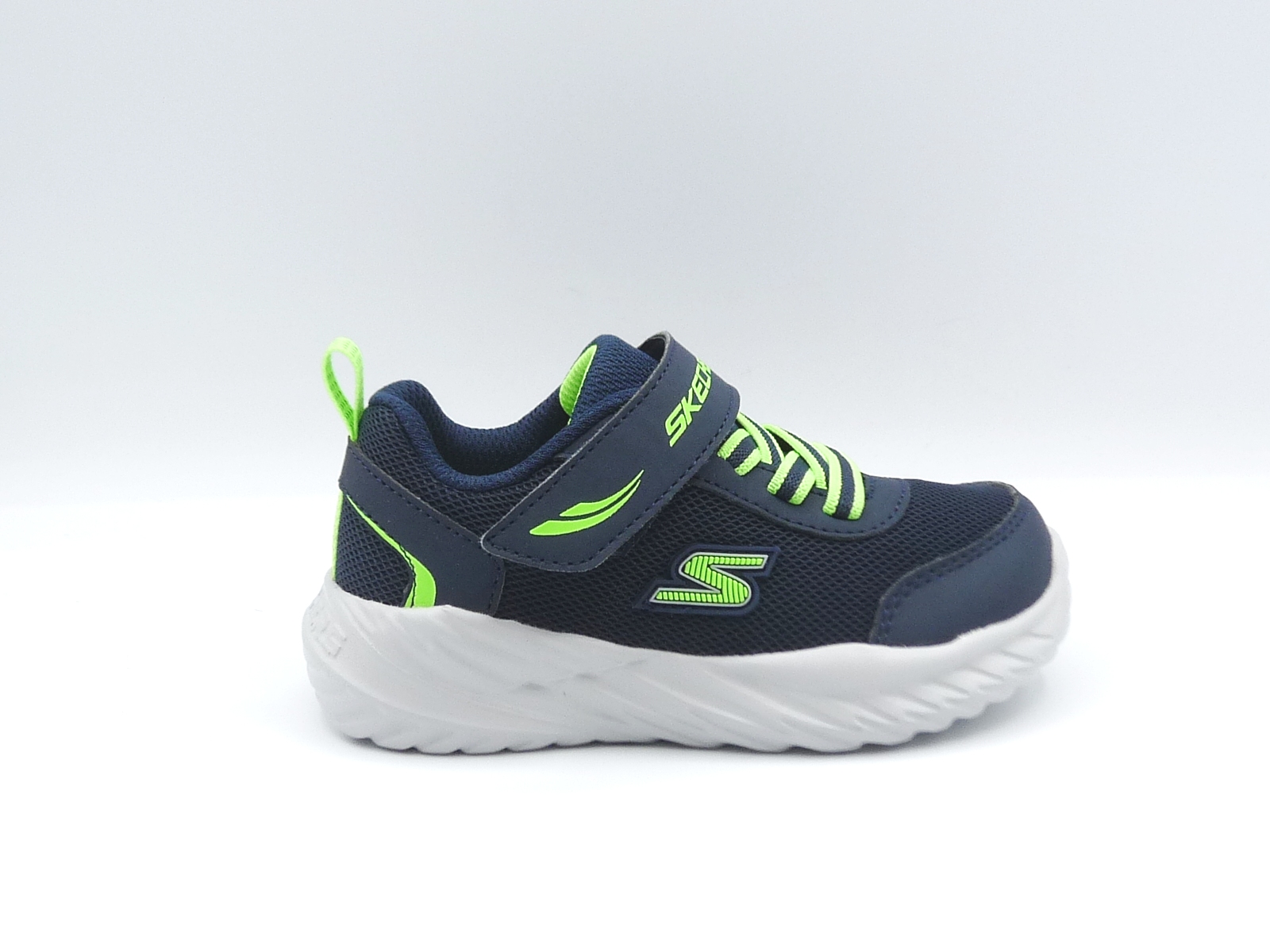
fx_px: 1834
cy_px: 476
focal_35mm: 50
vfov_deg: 29.1
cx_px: 635
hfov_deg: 38.2
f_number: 4
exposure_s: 1/160
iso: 100
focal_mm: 5
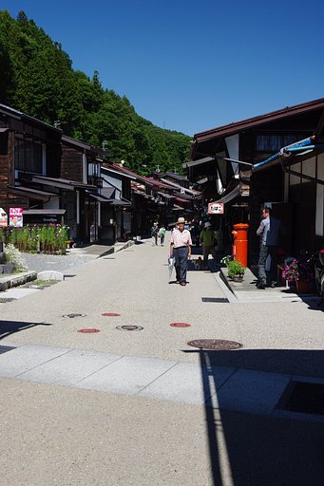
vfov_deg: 42.3
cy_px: 243
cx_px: 162
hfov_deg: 28.9
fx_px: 628
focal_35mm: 46
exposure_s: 1/125
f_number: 10
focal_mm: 31
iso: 200
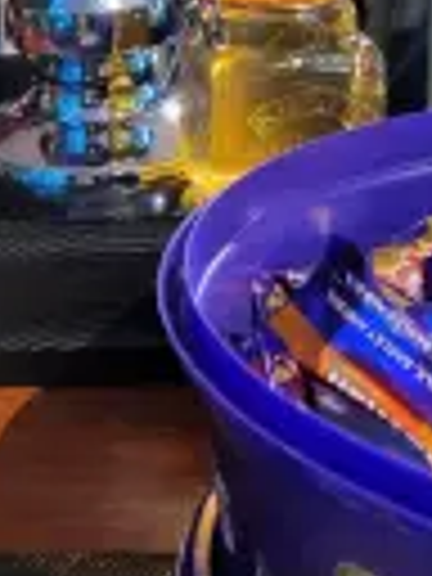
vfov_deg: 24.0
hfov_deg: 17.3
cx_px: -104
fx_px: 1348
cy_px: 207
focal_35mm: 81
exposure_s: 1/33.3
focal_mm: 5.4
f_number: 1.8
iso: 500
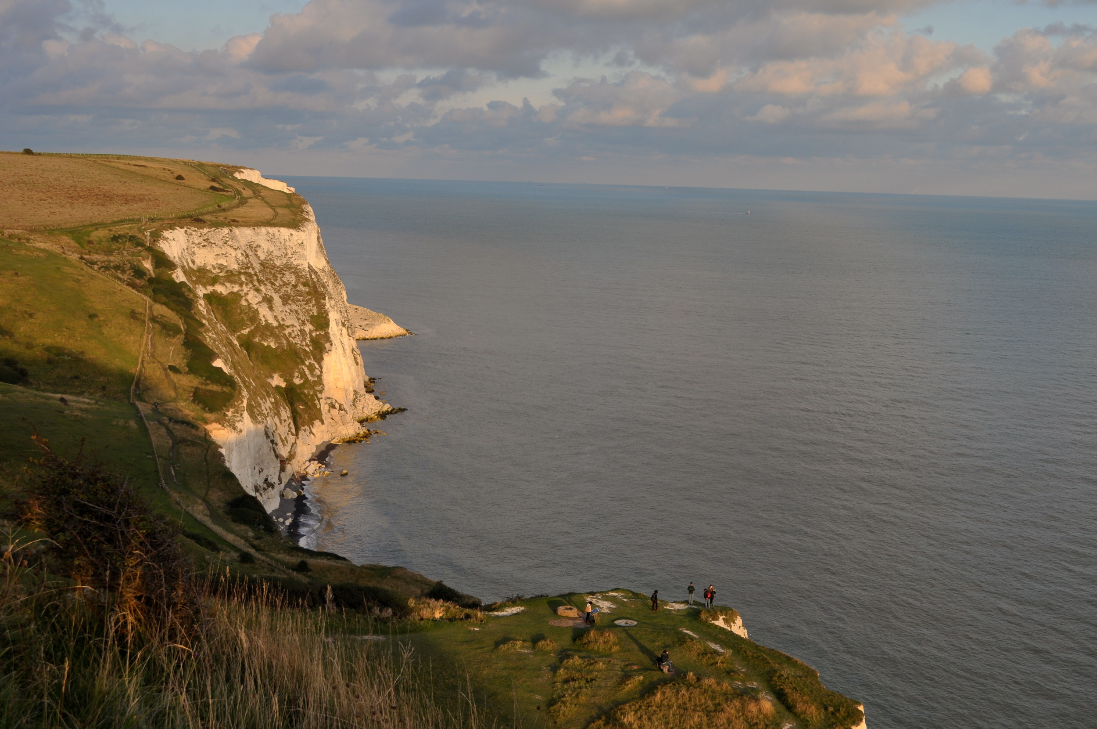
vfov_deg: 29.8
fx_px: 1369
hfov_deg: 43.7
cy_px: 364
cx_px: 548
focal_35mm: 45
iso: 200
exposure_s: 1/200
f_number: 7.1
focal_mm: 30
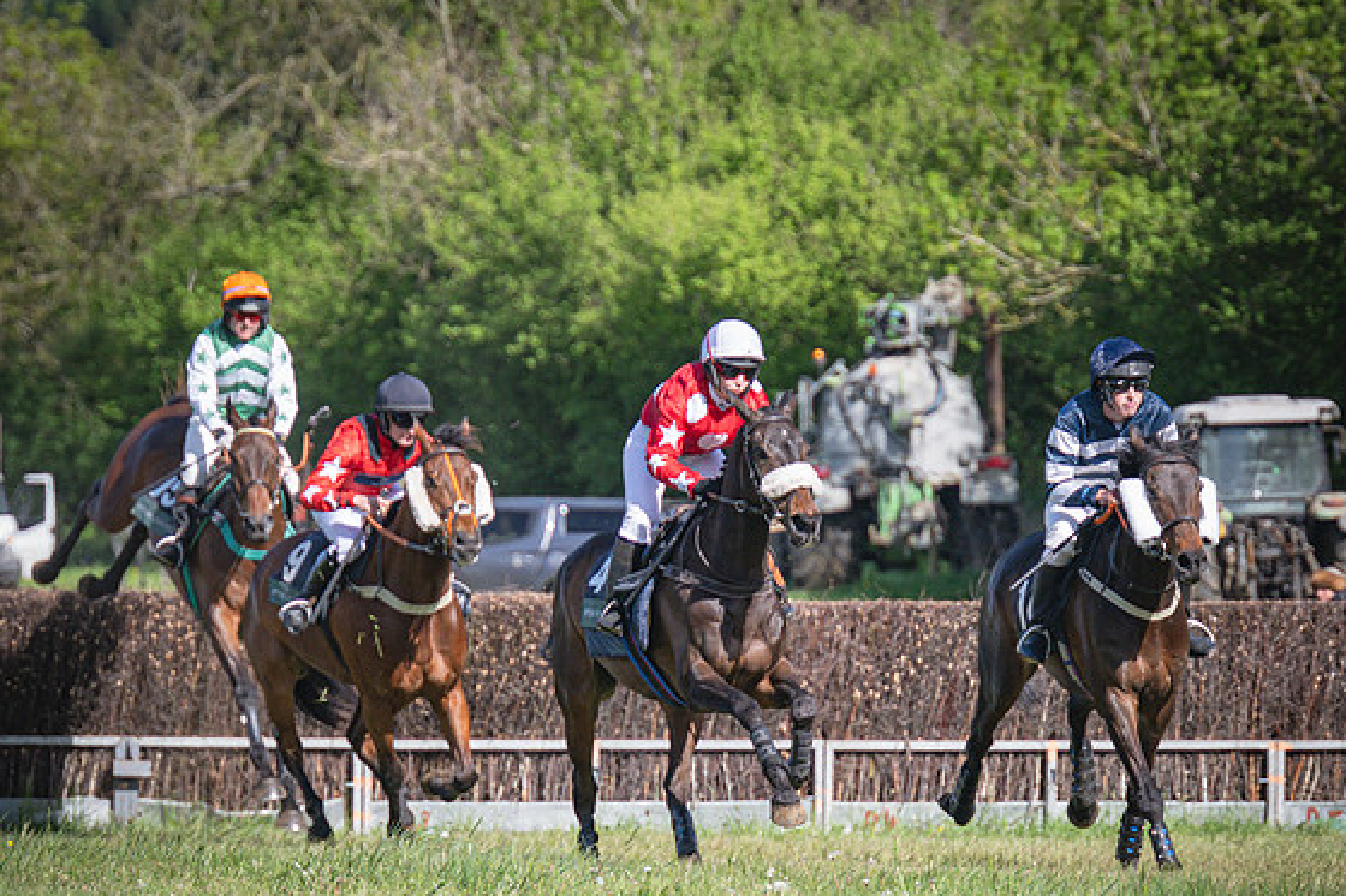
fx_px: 13194
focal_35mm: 353
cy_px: 564
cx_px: 735
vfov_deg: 3.9
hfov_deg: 5.8
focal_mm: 150
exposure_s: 1/2500
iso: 400
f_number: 4
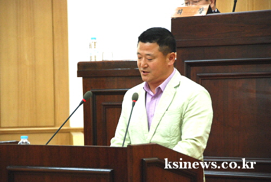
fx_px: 1357
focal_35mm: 180
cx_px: 136
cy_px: 91
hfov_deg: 11.4
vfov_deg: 7.7
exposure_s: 1/40
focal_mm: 120
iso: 1250
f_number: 5.6
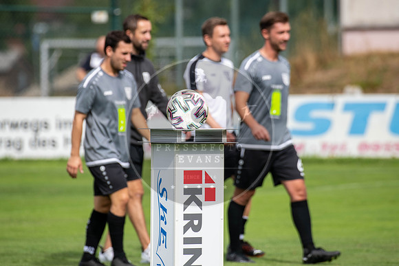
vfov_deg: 3.1
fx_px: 4928
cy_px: 125
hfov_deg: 4.6
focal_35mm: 445
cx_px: 196
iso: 400
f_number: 6.3
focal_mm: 420
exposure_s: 1/800
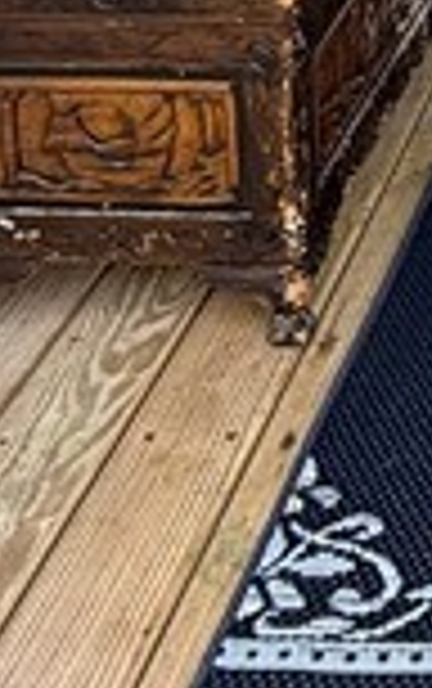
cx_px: 855
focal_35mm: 99
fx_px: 1860
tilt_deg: -13.7
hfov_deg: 11.9
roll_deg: +0.5
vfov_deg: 18.7
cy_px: -319
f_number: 2.2
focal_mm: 2.22
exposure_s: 1/146
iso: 50
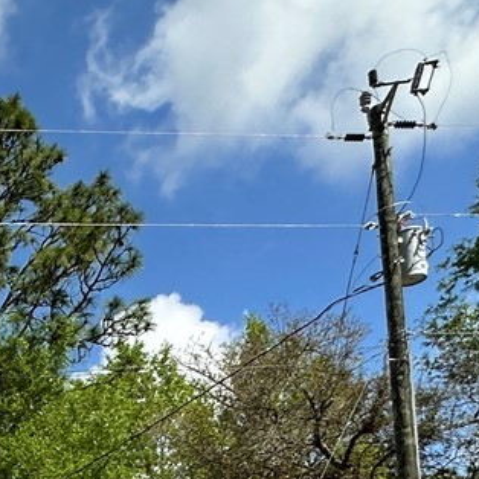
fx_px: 986
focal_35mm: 63
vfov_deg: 22.8
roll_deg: +1.2
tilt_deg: +4.1
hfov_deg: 22.1
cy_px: 696
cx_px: -258
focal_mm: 2.22
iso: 50
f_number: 2.2
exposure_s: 1/3205
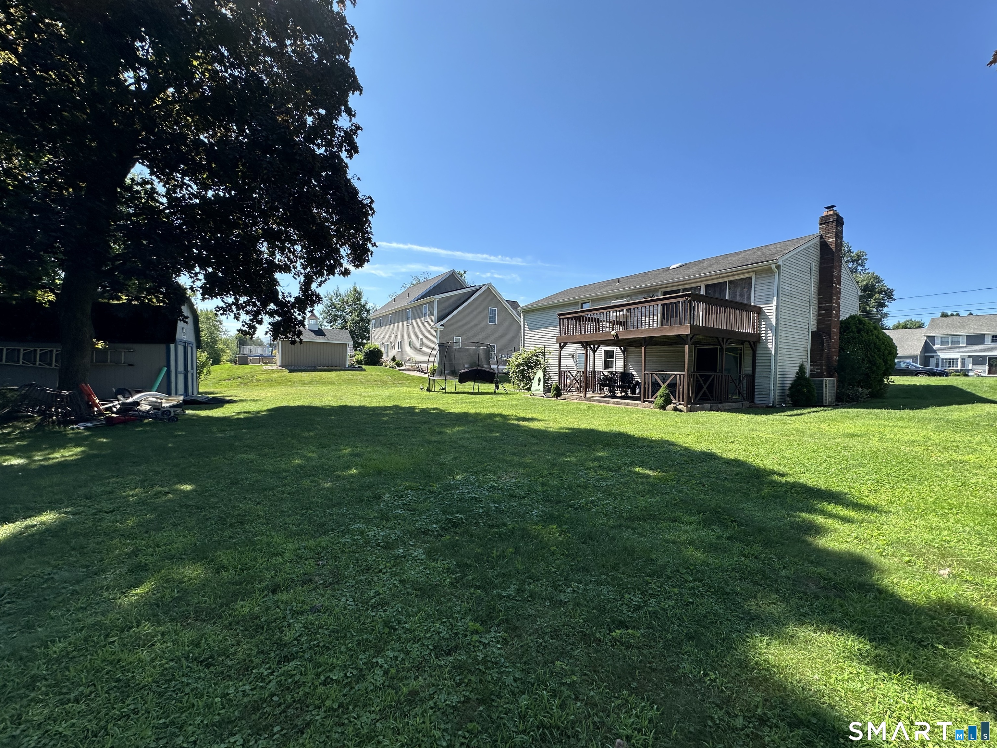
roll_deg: -1.4
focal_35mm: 14
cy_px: 374
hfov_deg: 102.1
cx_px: 498
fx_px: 403
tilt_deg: -0.5
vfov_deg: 85.7
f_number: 2.2
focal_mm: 2.22
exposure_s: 1/1208
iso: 40
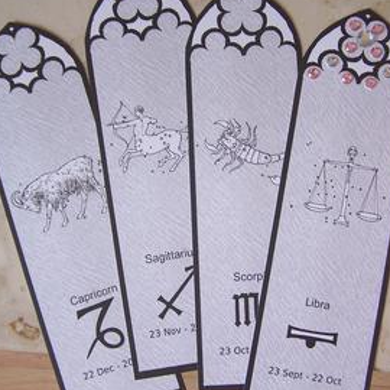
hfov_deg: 30.6
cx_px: 202
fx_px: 714
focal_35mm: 56
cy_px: 201
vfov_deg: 30.6
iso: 80
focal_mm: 6.3
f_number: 2.8
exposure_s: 1/45
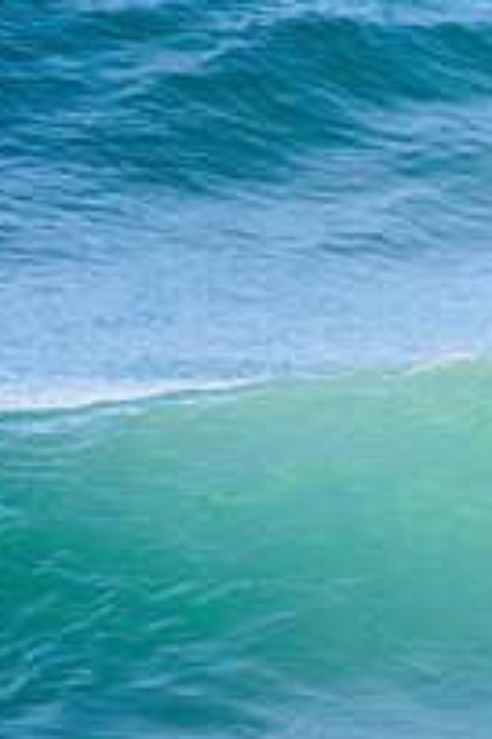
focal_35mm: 1753
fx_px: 35995
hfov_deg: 0.8
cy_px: 545
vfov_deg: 1.2
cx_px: 1242
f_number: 5.6
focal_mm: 500
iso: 280
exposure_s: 1/2000
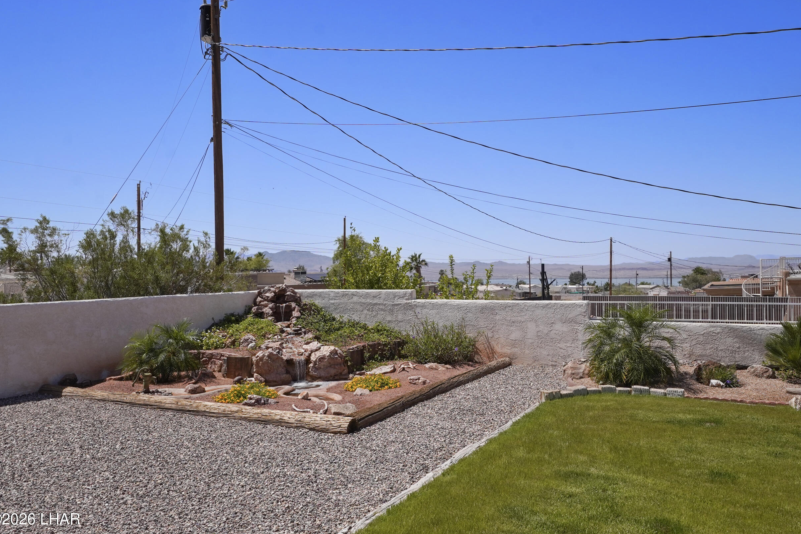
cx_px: 404
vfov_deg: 46.4
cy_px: 267
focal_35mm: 28
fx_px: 623
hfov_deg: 65.5
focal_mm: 18
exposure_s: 1/250
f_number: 9
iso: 250
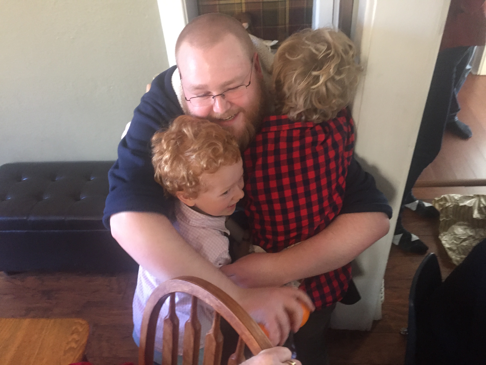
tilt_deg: -39.6
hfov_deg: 61.7
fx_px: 407
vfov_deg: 48.2
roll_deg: +5.4
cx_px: 243
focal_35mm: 29
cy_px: 182
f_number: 2.2
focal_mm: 4.15
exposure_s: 1/24
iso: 250
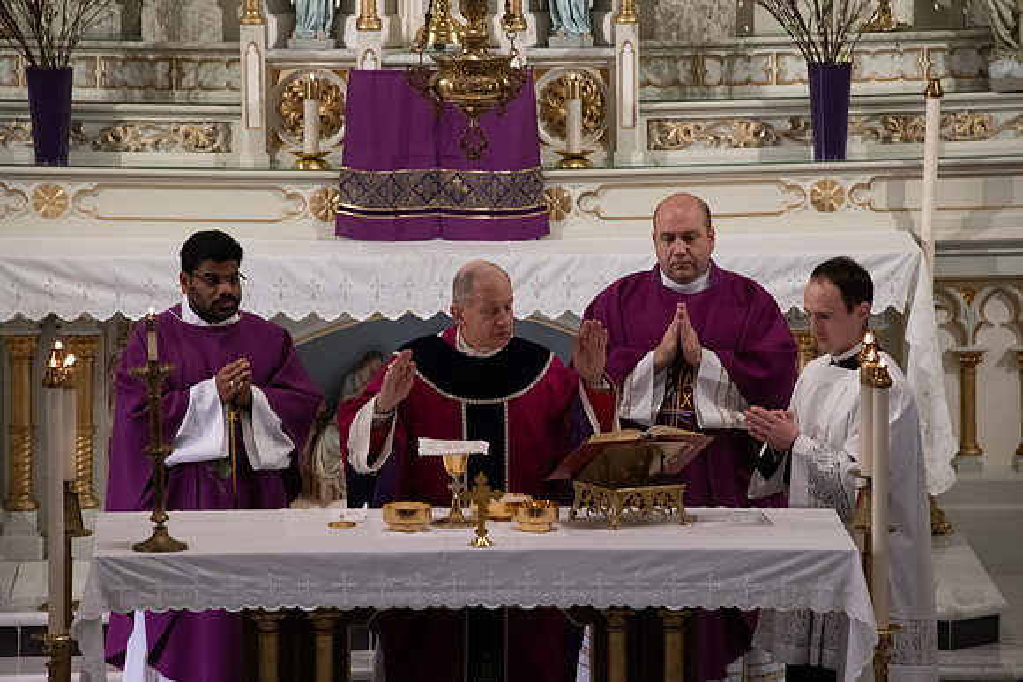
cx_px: 512
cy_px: 341
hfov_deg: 6.9
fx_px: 8527
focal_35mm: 300
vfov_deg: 4.6
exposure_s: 1/100
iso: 4000
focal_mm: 300
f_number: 10
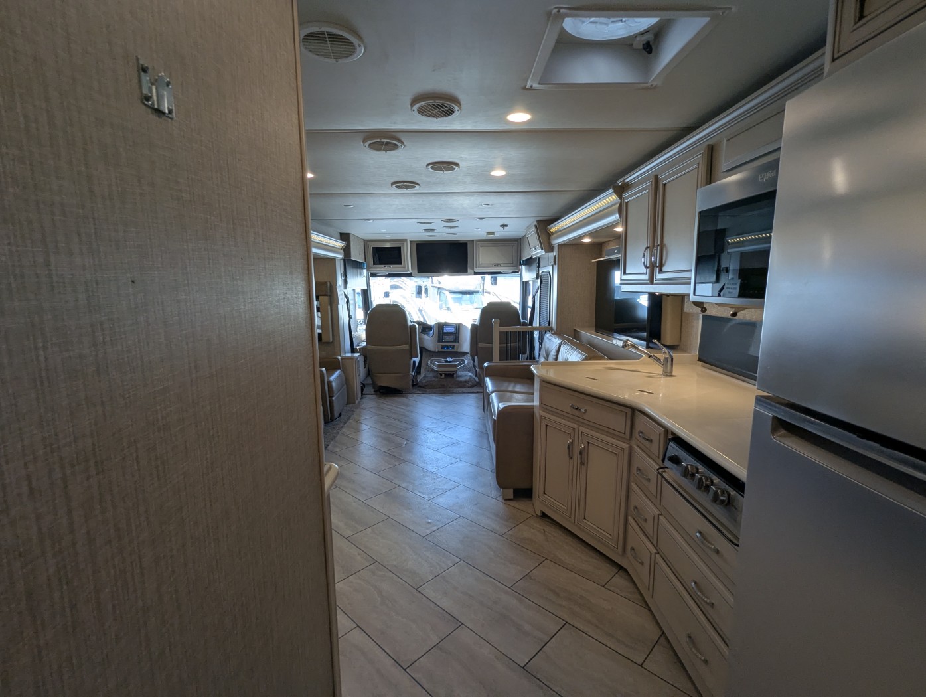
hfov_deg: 94.4
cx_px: 463
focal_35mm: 16
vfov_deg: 78.2
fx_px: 429
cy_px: 348
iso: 97
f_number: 2.2
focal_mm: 2.35
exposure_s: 1/108
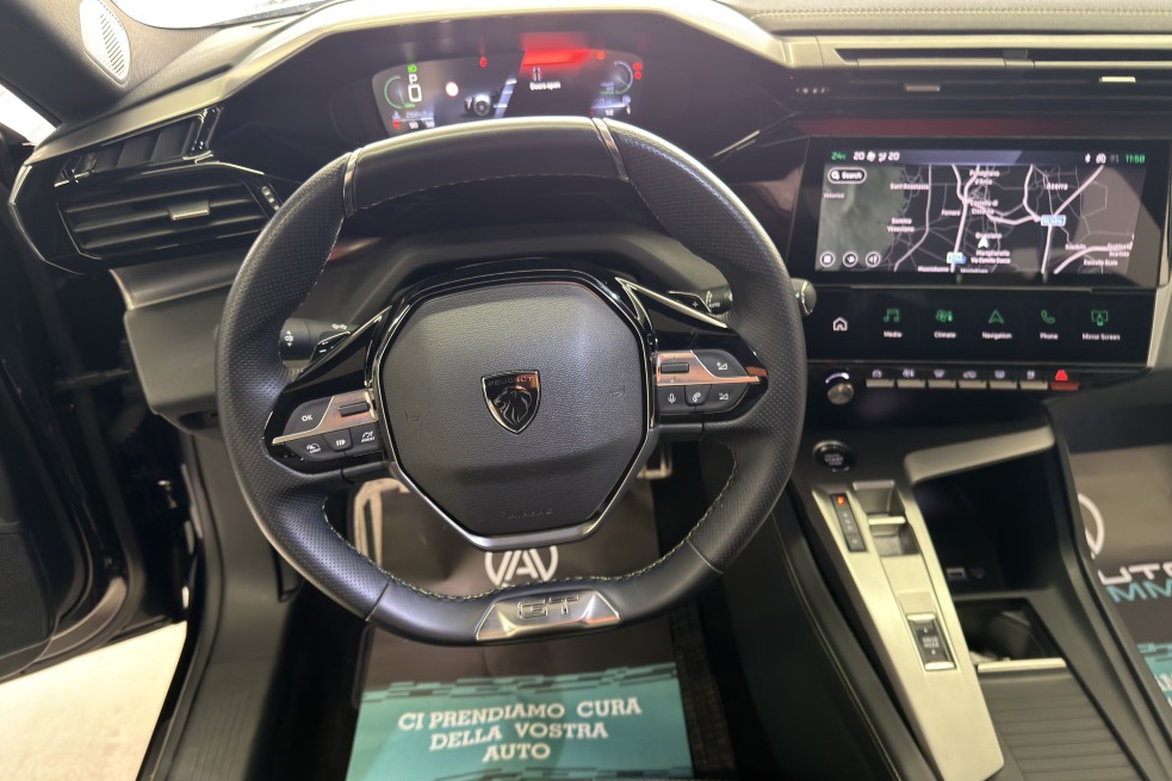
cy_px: 444
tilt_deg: -40.1
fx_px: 846
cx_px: 575
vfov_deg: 49.4
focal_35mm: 26
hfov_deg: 69.4
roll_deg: +6.0
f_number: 1.78
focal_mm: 6.76
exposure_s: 1/25
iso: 500
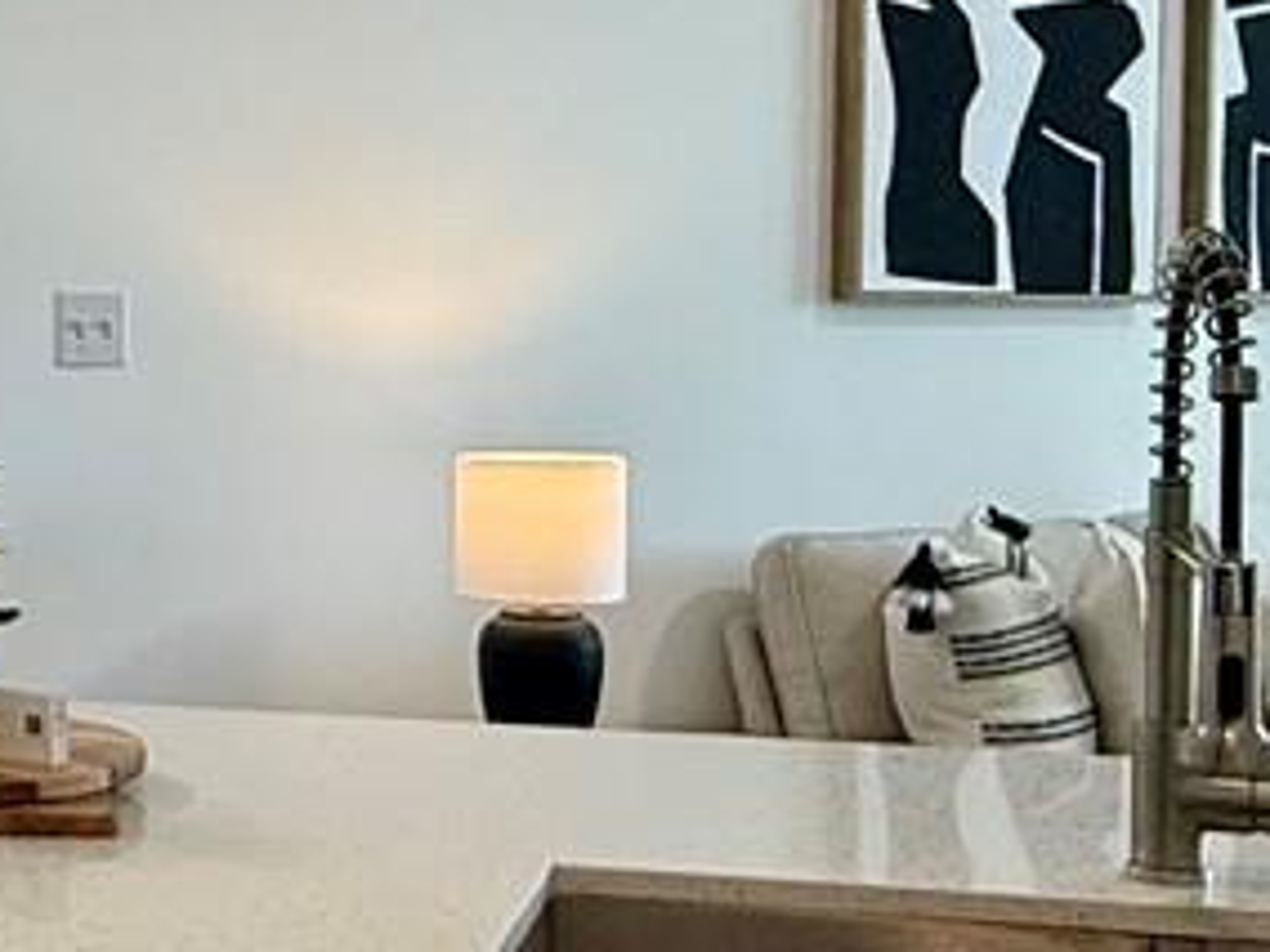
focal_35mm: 79
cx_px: -210
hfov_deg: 22.9
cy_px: 416
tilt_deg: -2.2
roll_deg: +0.3
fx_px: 2898
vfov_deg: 18.7
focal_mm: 2.22
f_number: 2.2
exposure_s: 1/120
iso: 125
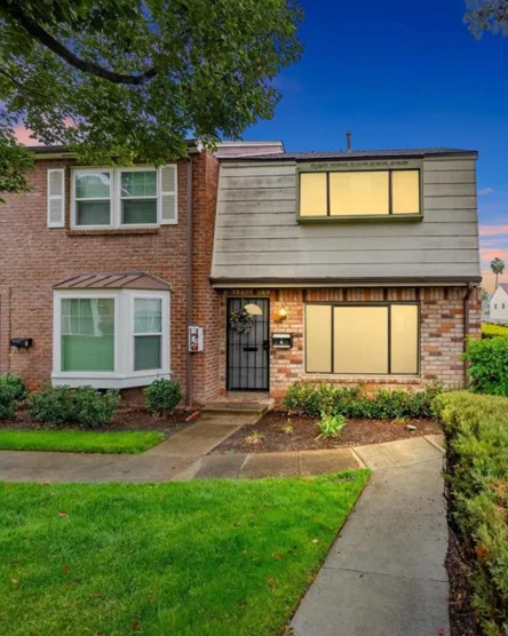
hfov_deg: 72.6
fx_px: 320
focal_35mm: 17
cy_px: 317
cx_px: 368
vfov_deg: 89.7
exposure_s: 1/160
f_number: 4
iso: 250
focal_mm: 12
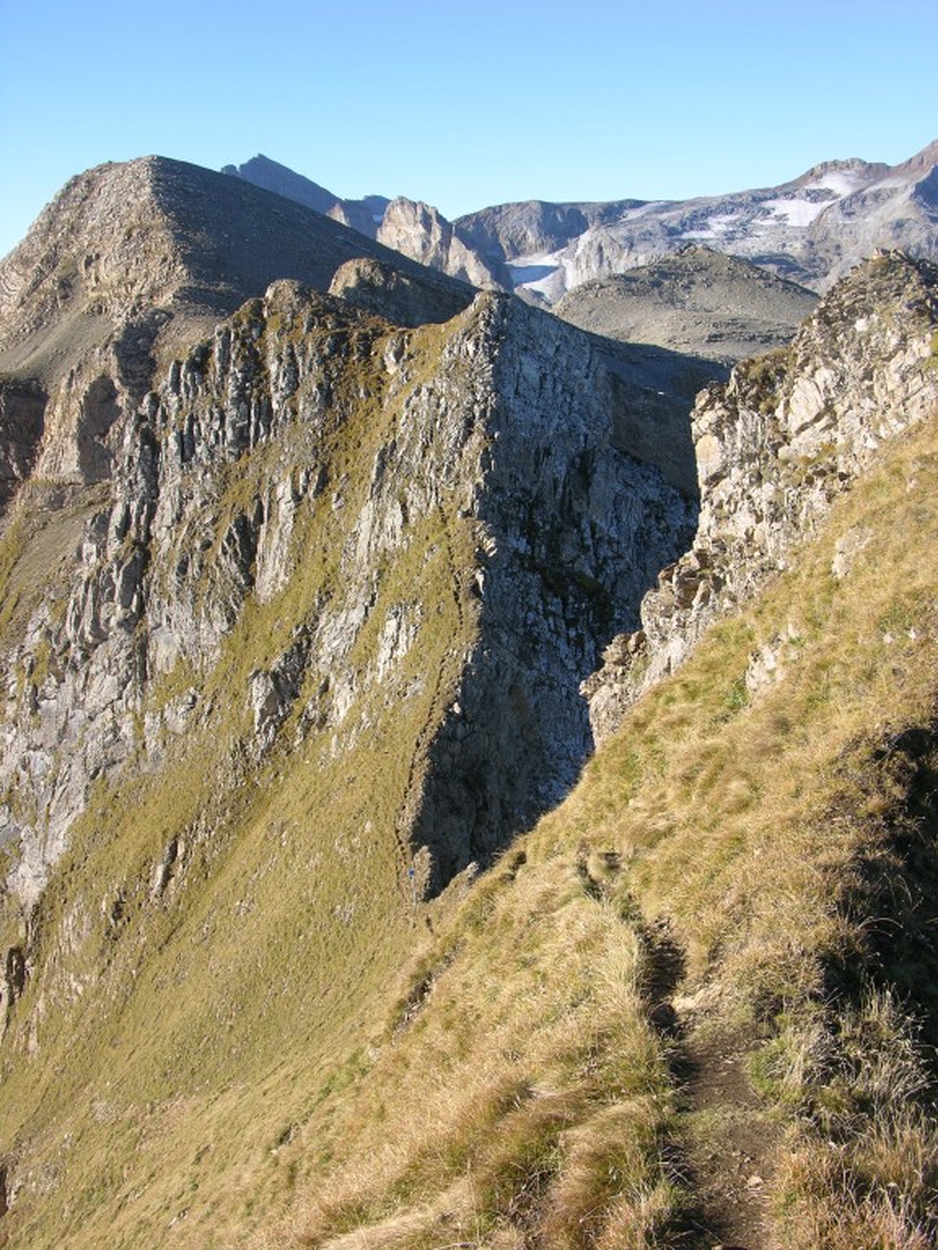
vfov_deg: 52.6
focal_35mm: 35
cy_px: 625
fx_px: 1265
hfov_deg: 40.7
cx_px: 469
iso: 50
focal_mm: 8.9
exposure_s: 1/148
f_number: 5
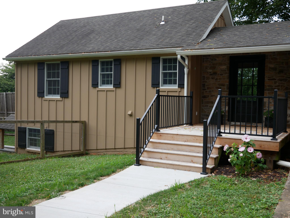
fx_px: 335
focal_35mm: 40
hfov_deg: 46.8
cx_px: 145
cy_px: 109
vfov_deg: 36.0
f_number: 4.1
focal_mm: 20
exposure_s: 1/100
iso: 200
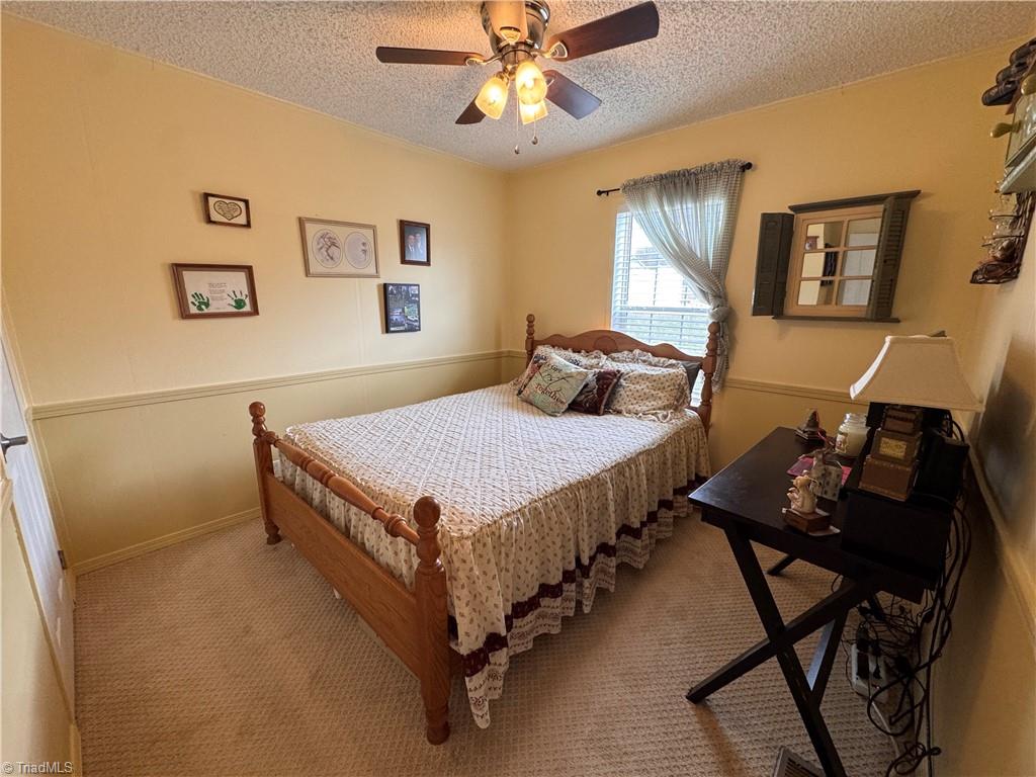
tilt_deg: -13.1
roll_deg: -0.7
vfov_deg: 85.7
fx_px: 419
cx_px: 518
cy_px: 388
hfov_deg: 102.1
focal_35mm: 14
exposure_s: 1/120
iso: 200
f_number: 2.2
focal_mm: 2.22
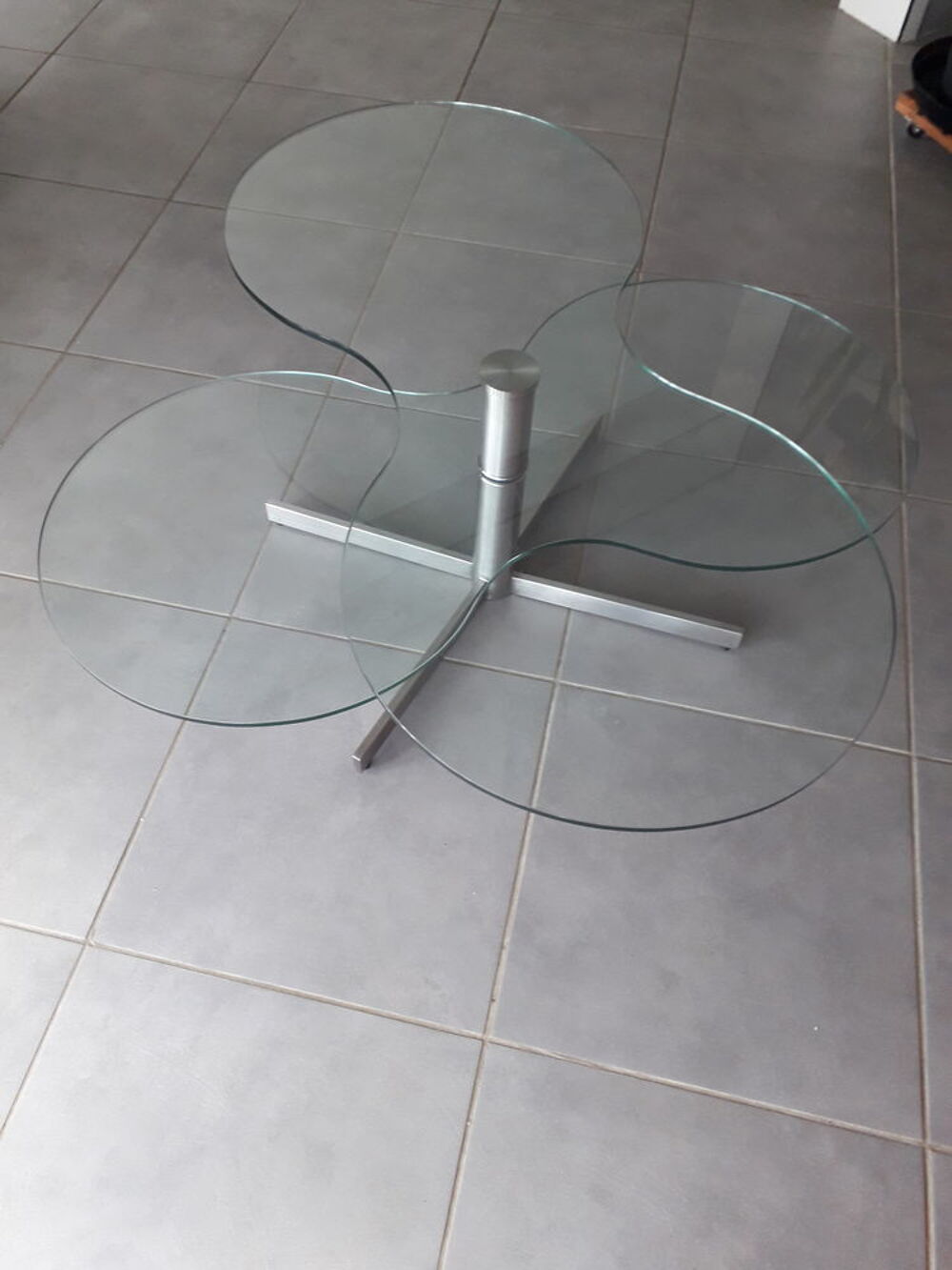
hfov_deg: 51.4
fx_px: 990
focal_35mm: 27
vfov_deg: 65.3
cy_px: 635
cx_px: 476
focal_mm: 3.6
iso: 125
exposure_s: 1/50
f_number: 1.9
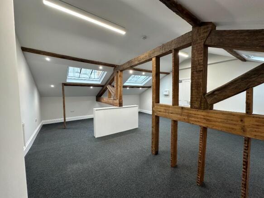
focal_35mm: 14
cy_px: 99
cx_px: 132
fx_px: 107
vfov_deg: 85.7
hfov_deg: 102.1
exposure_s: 1/100
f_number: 2.2
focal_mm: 2.22
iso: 160
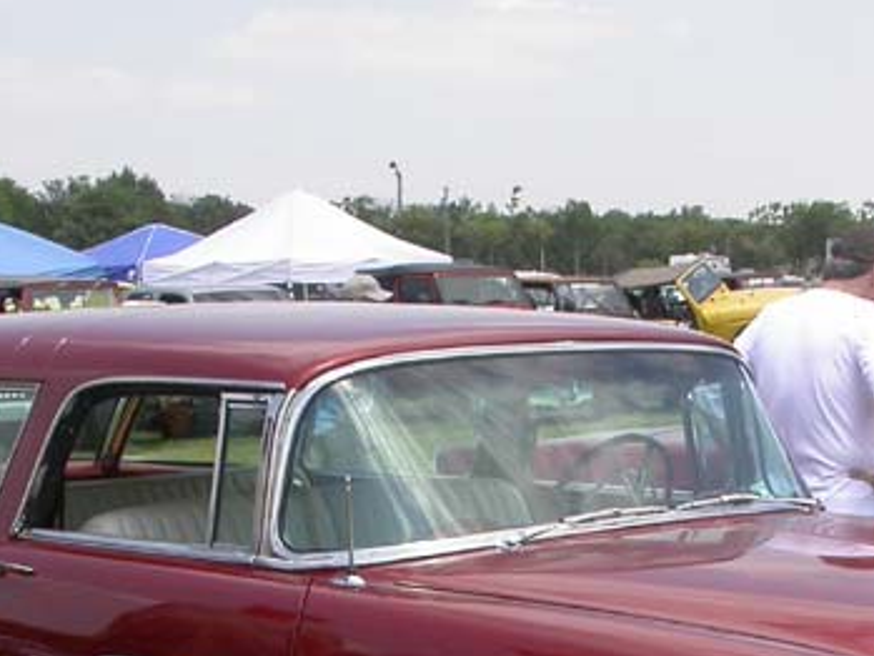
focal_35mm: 87
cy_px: 669
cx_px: 634
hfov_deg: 22.3
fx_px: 2197
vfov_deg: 16.6
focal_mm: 7.85
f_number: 6.7
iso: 100
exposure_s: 1/277
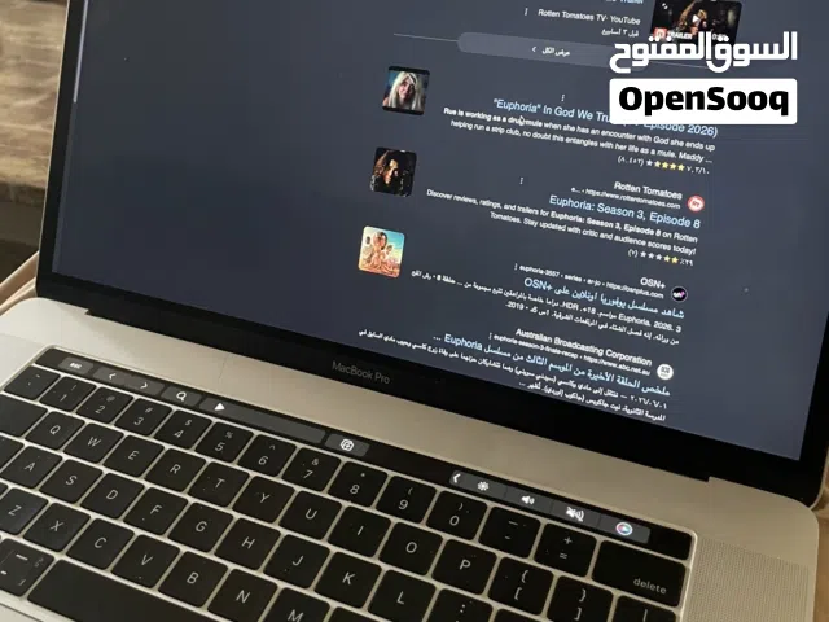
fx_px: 623
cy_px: 311
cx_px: 414
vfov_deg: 53.1
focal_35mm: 26
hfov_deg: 67.3
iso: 640
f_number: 1.6
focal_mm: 4.2
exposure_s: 1/30
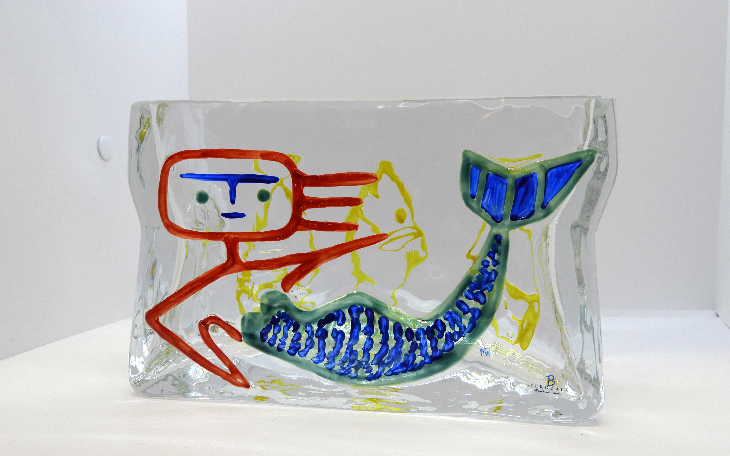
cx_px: 365
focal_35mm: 35
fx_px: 696
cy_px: 242
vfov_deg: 36.3
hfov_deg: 55.3
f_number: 3.6
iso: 100
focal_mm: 5.9
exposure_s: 1/80
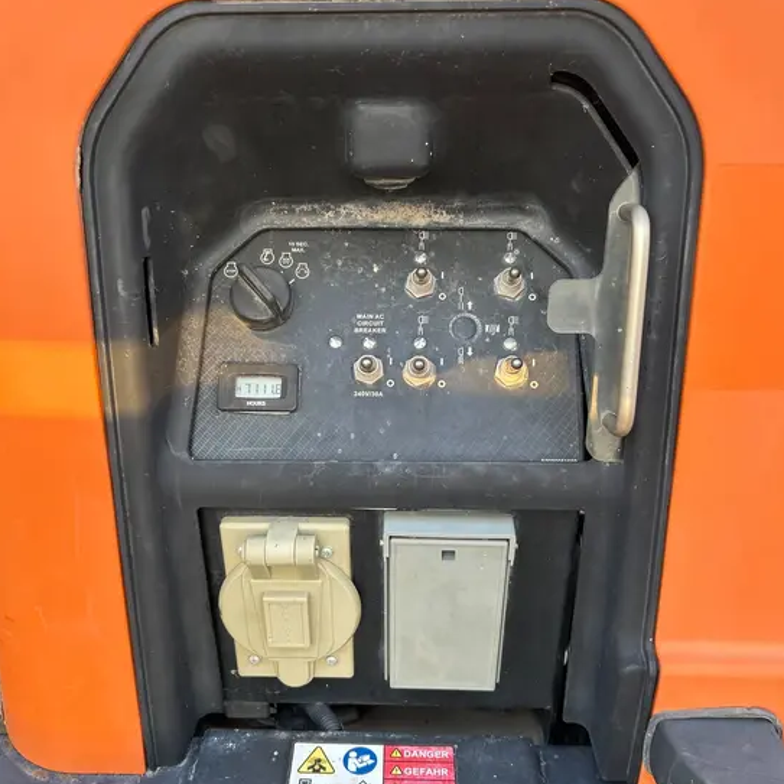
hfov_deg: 52.5
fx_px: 794
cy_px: 445
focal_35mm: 31
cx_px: 394
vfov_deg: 52.4
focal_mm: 5.7
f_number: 1.5
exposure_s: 1/121
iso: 80
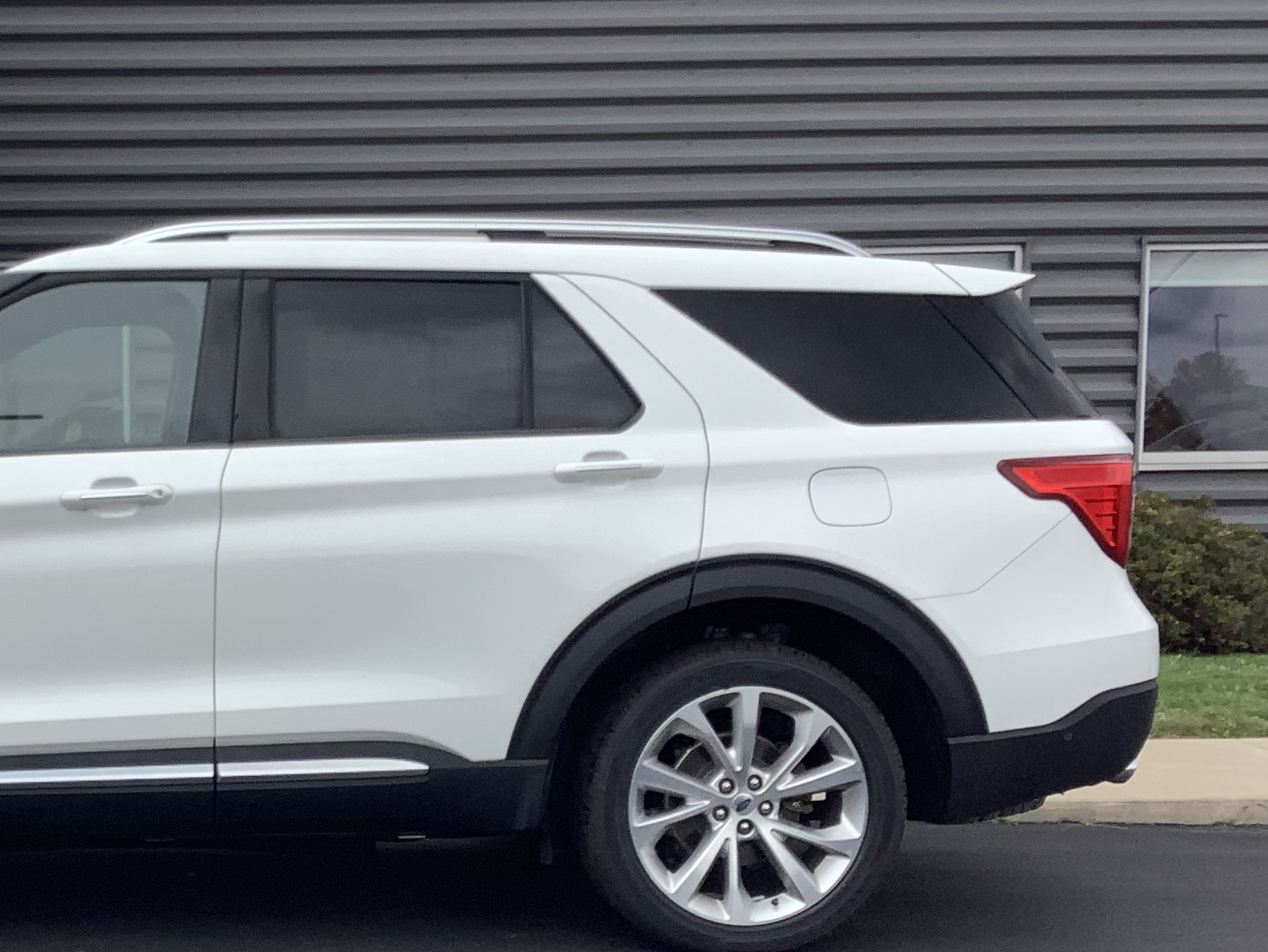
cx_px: 185
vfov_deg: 23.1
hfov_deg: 29.7
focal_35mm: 63
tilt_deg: -6.2
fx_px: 2308
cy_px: 704
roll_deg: +0.3
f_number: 2.4
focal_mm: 3.3
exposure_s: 1/422
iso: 25
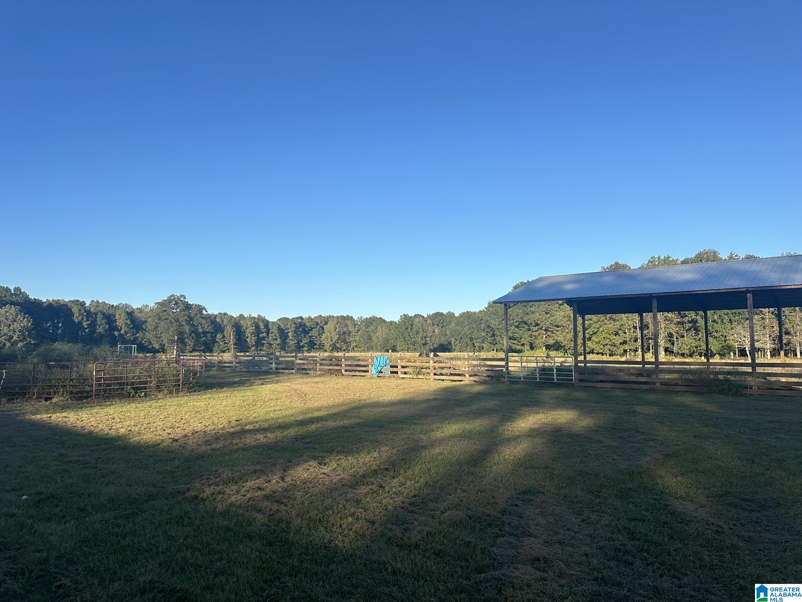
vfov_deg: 56.8
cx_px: 401
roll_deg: -0.4
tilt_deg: +5.6
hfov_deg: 71.6
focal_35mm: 24
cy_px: 301
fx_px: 556
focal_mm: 6.86
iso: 80
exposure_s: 1/3356
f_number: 1.78
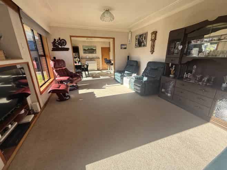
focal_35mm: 14
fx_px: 92
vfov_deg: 85.6
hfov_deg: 102.1
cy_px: 85
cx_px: 114
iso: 64
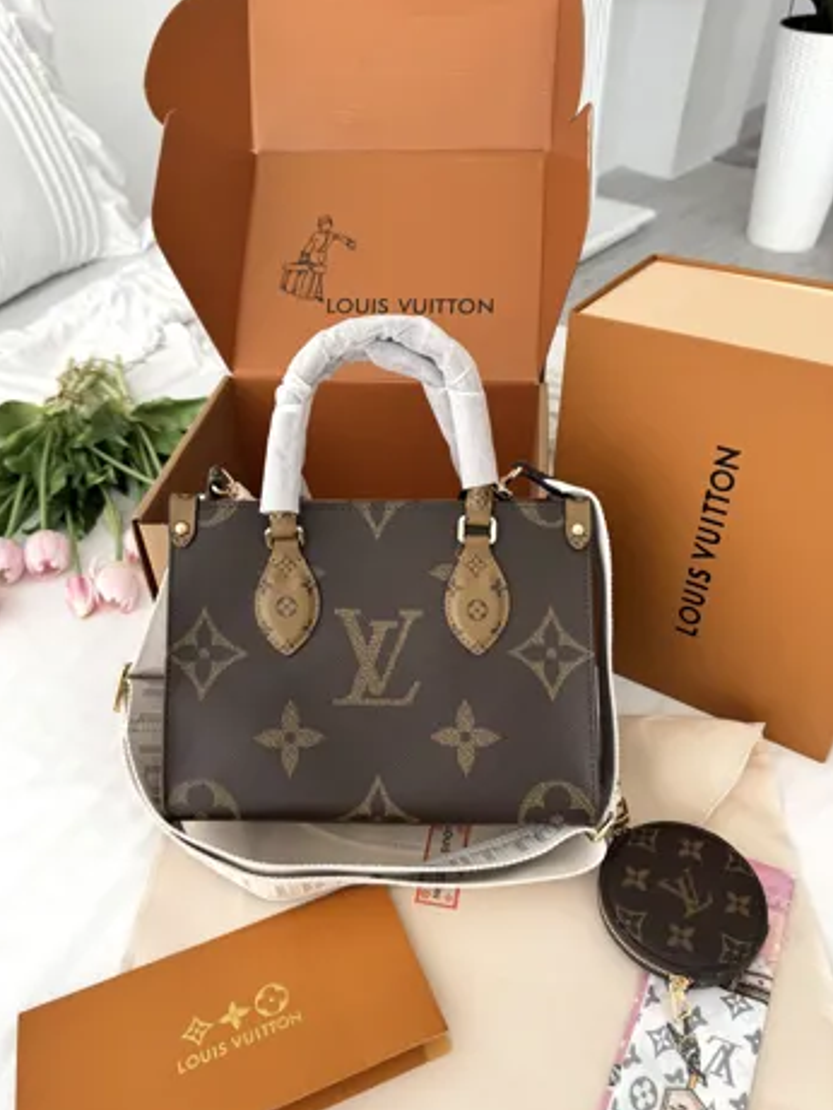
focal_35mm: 25
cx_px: 402
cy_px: 568
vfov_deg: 69.4
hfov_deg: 54.9
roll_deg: +2.1
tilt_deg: -41.6
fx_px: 802
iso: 80
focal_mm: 6.76
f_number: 1.78
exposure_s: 1/364
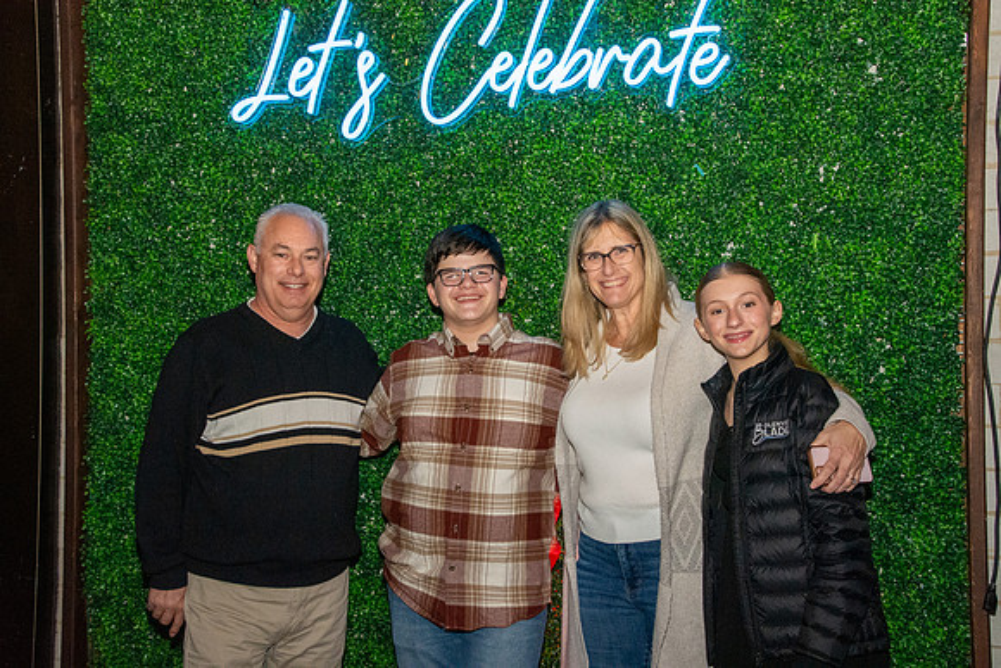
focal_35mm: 48
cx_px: 500
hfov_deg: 41.1
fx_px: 1335
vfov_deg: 28.1
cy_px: 334
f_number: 11
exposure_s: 1/250
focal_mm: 32
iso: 4000
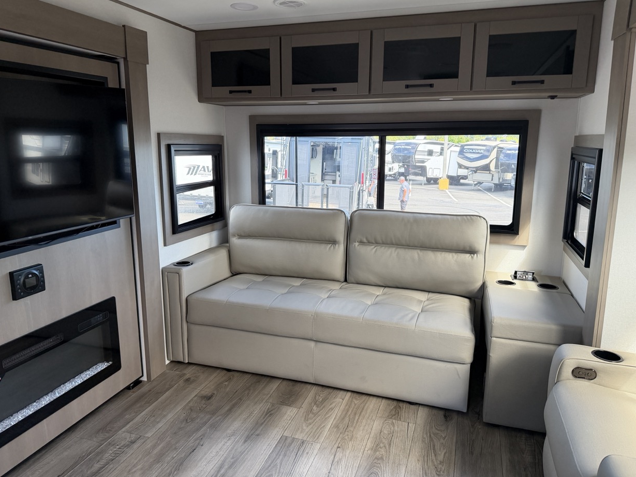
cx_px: 320
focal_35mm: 25
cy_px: 231
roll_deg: -1.0
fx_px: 459
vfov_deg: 54.9
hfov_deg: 69.4
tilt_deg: -7.9
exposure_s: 1/104
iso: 200
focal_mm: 6.76
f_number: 1.78
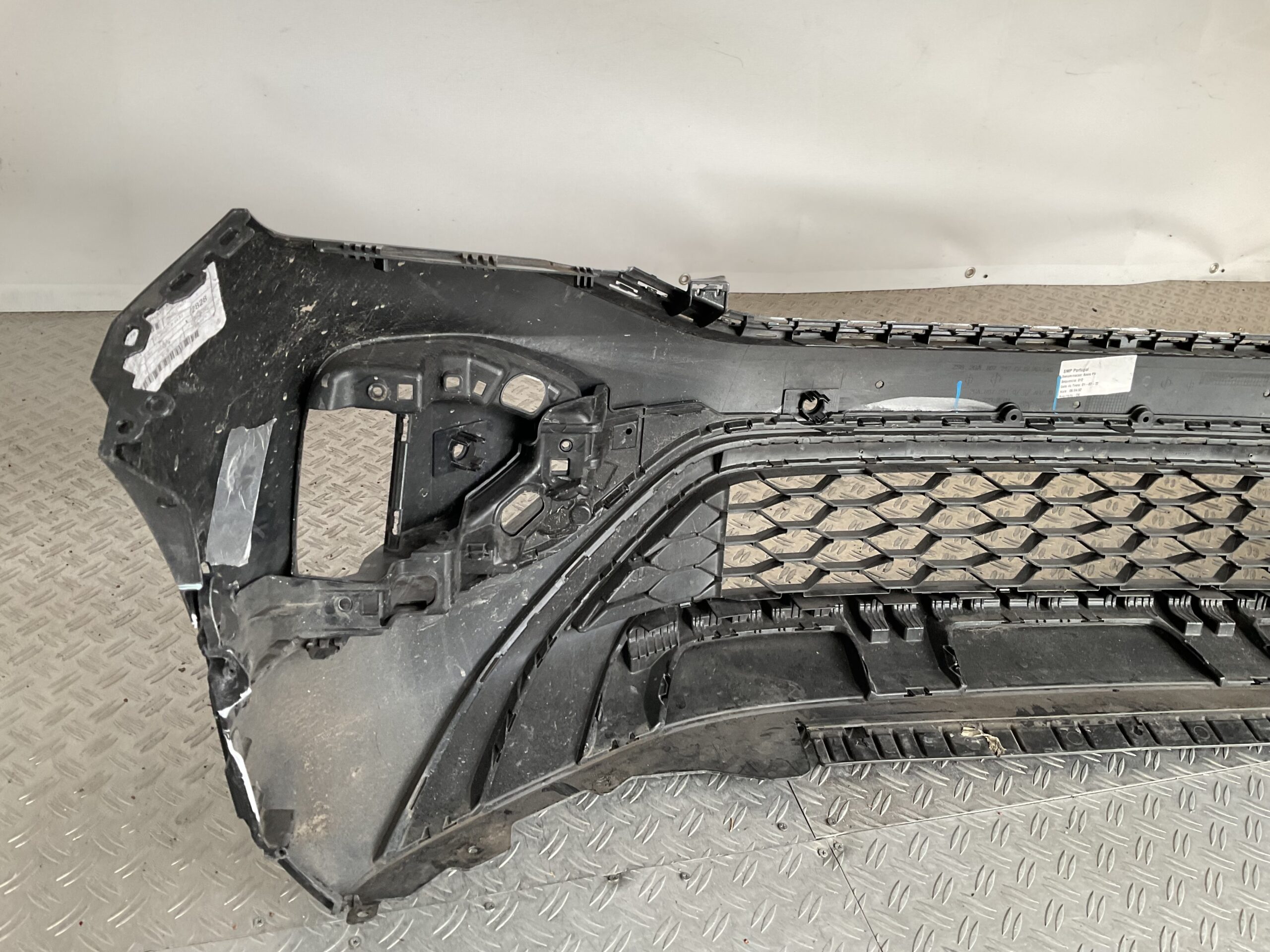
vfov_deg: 48.2
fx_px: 1064
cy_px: 476
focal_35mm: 29
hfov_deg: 61.7
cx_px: 635
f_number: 1.8
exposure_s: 1/120
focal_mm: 3
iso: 50
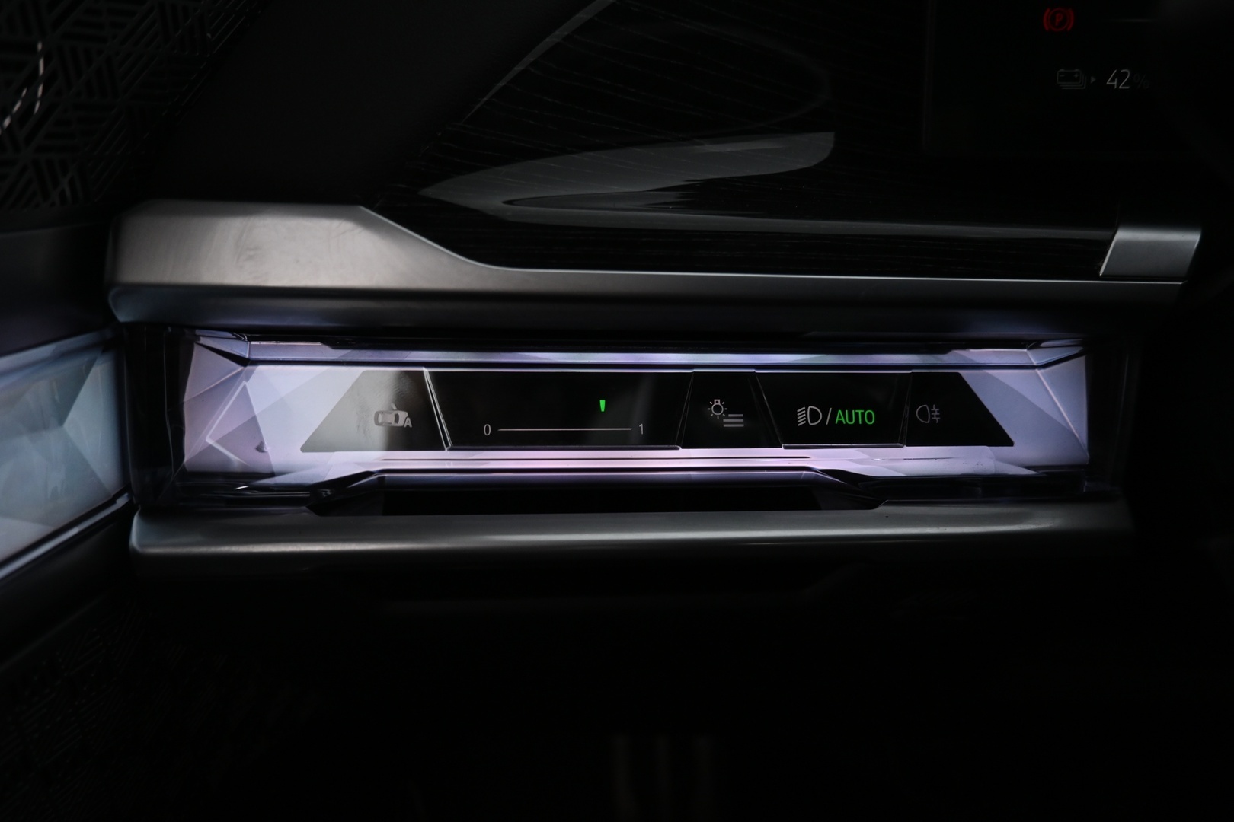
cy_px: 411
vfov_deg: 53.1
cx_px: 617
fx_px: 823
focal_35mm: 24
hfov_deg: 73.7
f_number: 3.5
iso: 800
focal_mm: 16
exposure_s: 1/25
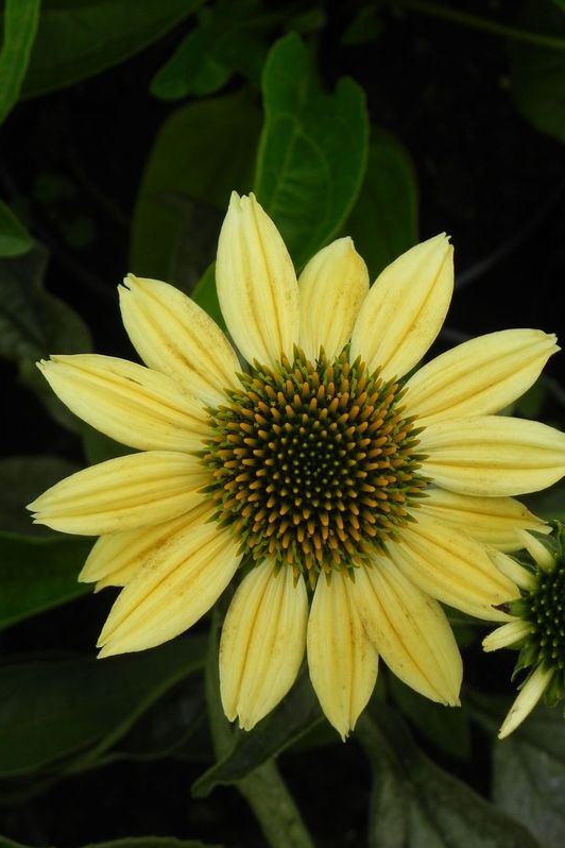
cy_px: 424
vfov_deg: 16.8
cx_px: 279
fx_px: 2872
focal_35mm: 122
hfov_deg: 11.2
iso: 160
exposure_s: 1/640
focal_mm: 20.8
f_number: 4.5
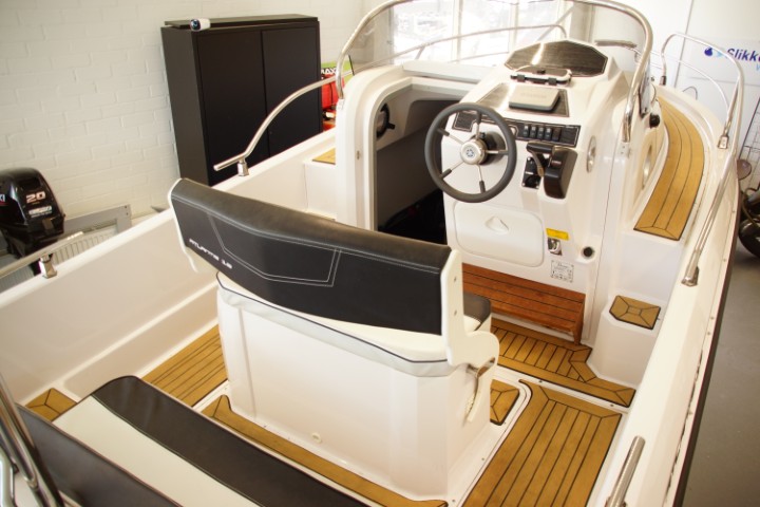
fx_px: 570
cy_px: 254
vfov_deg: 47.9
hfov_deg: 67.4
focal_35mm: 27
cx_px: 380
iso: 200
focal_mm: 18
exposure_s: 1/40
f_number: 3.5
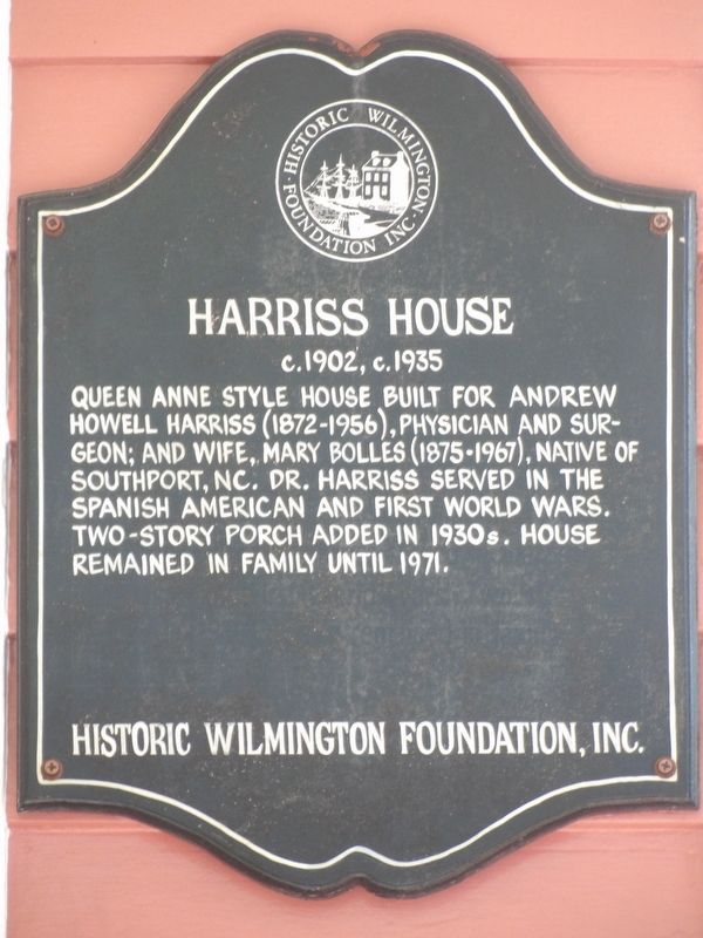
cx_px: 352
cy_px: 469
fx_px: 16355
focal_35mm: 604
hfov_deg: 2.5
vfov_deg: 3.3
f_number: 4.2
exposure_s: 1/50
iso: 391
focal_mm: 108.3
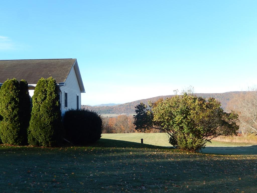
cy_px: 96
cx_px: 128
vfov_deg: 32.2
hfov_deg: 42.1
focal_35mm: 45
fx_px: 334
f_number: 4.3
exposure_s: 1/400
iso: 125
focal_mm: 8.1
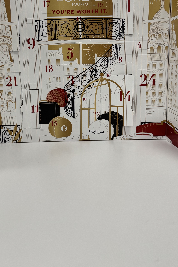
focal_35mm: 37
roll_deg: +1.2
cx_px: 67
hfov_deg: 35.7
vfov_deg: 50.8
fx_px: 274
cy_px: 86
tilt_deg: -8.5
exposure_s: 1/120
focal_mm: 6.76
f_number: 1.78
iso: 200
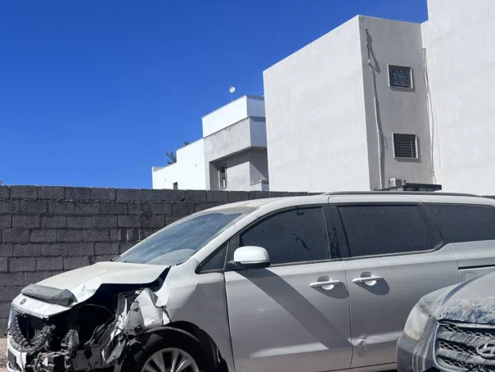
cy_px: 214
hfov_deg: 42.1
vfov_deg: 32.8
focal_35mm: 44
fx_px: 629
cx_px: 145
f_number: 1.5
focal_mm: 5.7
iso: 50
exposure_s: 1/8000
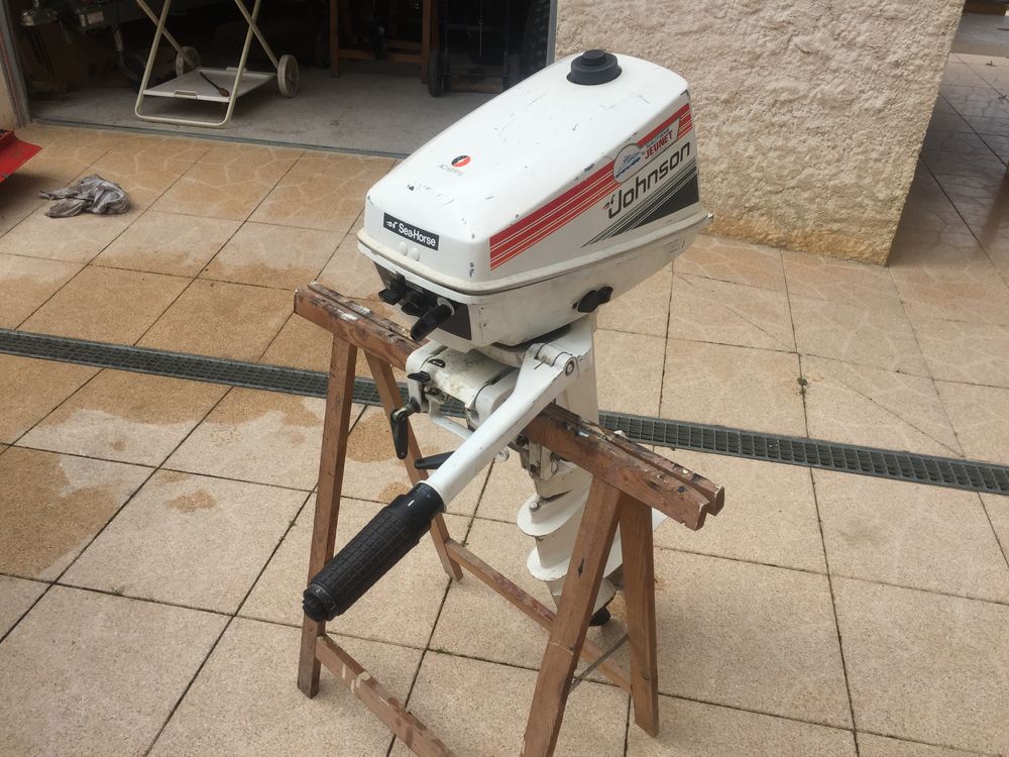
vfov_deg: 48.2
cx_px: 504
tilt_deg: -31.9
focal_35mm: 29
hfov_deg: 61.7
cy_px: 378
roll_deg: -2.4
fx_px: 845
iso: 32
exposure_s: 1/1236
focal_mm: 4.15
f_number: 2.2
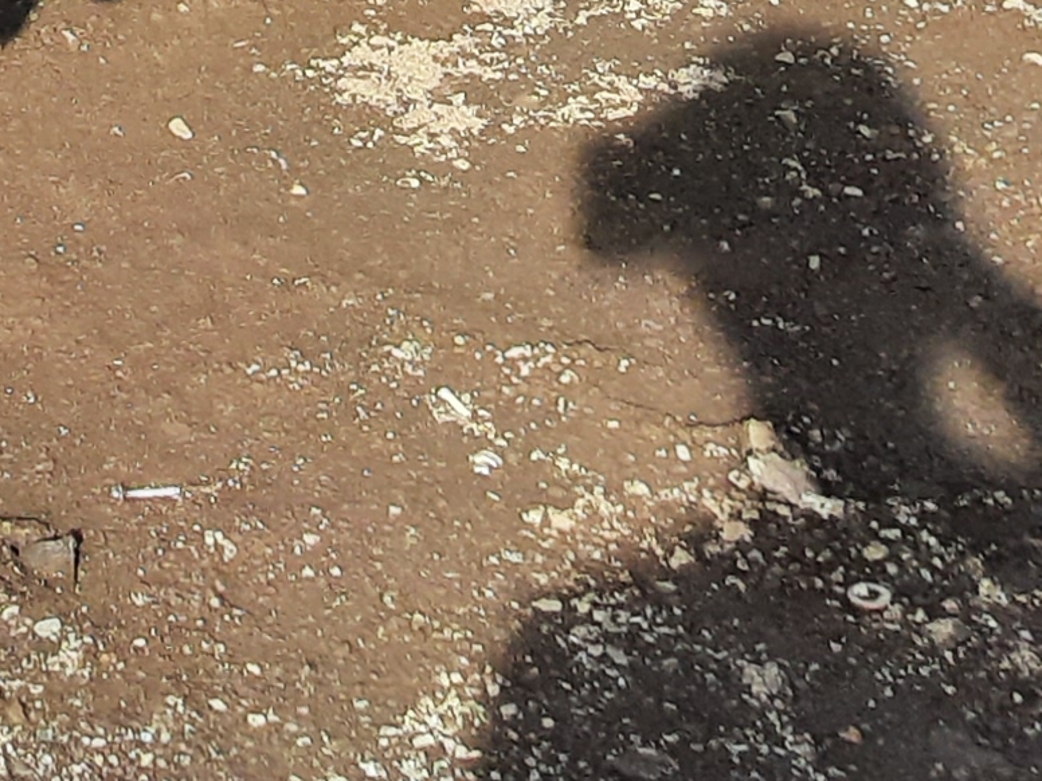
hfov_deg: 13.8
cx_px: -540
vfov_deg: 9.6
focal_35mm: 134
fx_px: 4034
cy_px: -1194
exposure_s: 1/673
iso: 40
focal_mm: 3.92
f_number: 1.7
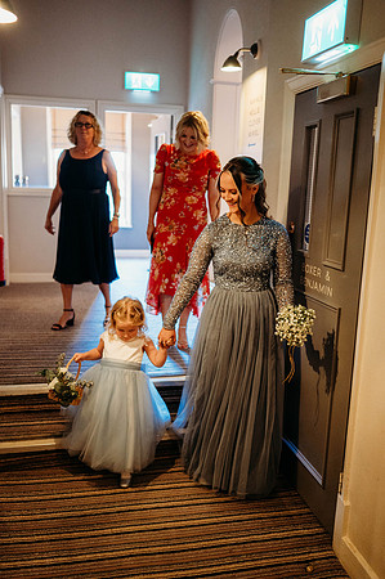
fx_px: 563
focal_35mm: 35
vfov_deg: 54.5
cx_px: 192
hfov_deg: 37.8
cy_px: 290
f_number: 1.8
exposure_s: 1/200
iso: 2800
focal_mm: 35
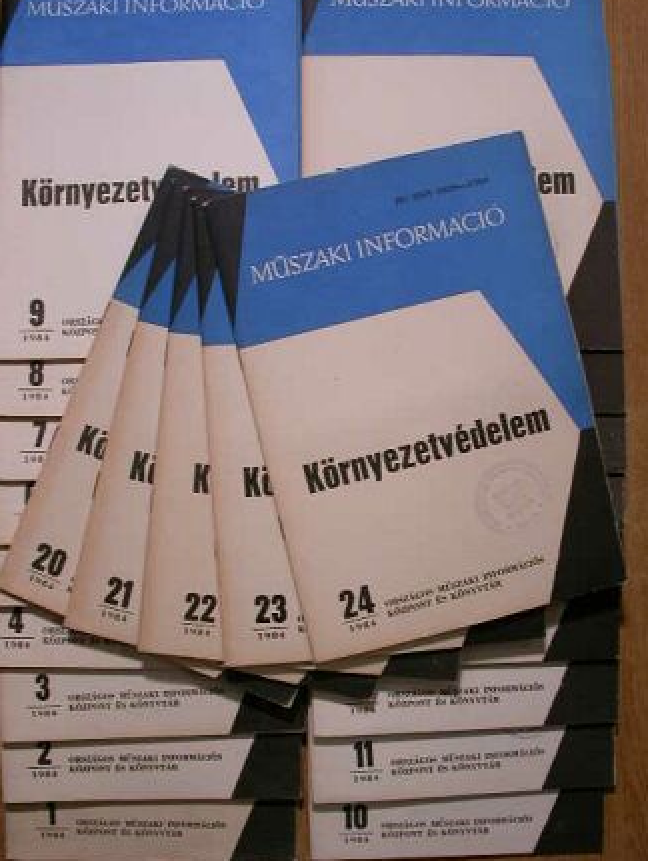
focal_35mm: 42
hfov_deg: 34.4
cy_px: 423
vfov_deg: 44.8
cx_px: 338
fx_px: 1047
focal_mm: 8.4
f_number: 4.3
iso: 100
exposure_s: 1/114
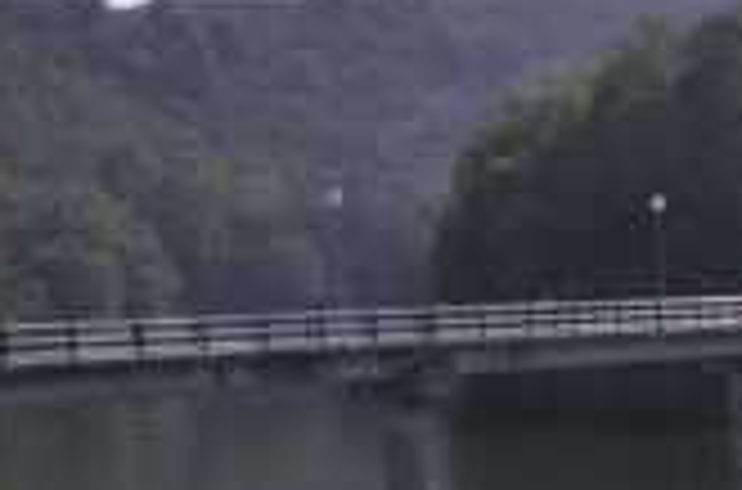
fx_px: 2528
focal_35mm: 123
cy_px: 881
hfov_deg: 15.4
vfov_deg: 10.4
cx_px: 1129
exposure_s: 1/5000
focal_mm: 18
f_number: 8
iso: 800
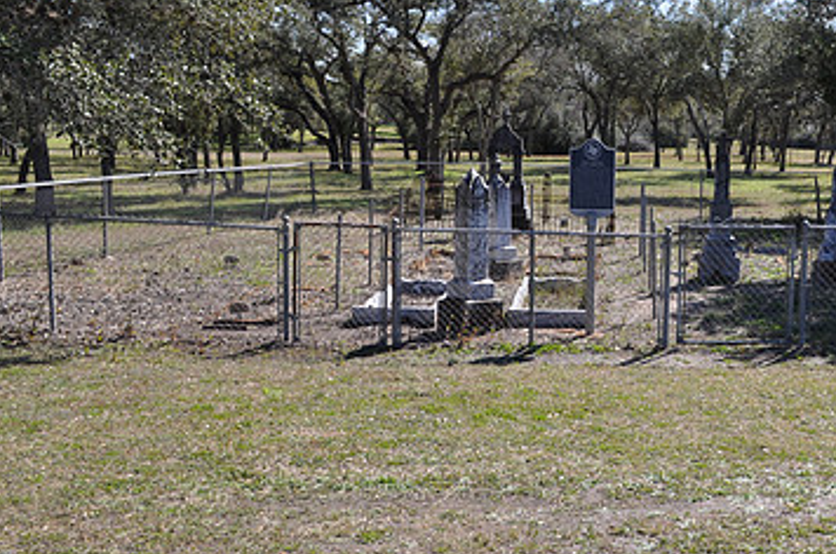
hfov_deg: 42.5
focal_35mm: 44
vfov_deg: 30.4
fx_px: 1020
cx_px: 674
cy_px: 266
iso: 200
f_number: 10
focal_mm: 18
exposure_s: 1/125
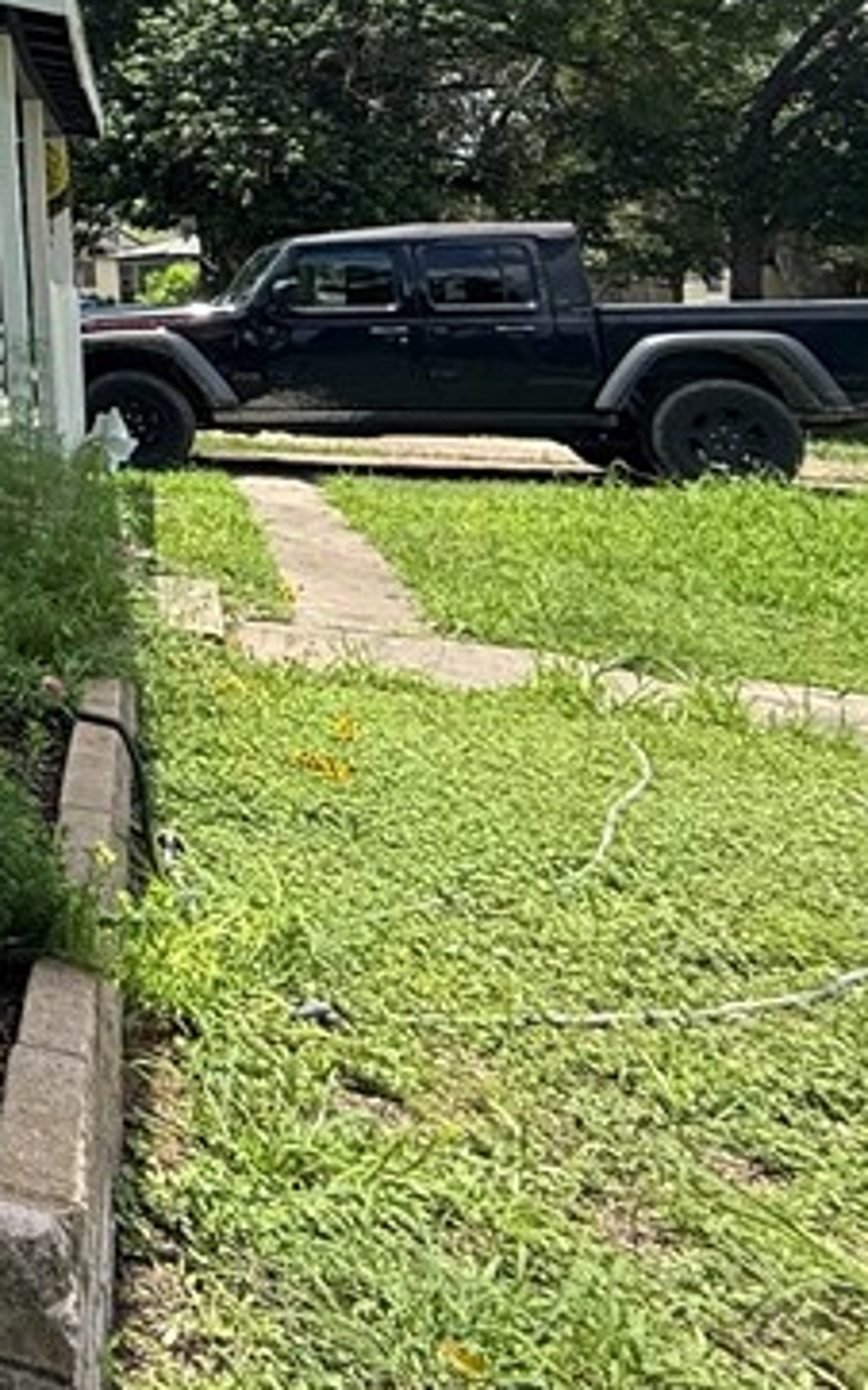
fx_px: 1591
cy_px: 65
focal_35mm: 42
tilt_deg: +8.2
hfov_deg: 20.2
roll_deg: +1.5
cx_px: -757
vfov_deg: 42.1
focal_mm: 2.22
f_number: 2.2
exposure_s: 1/1033
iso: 64
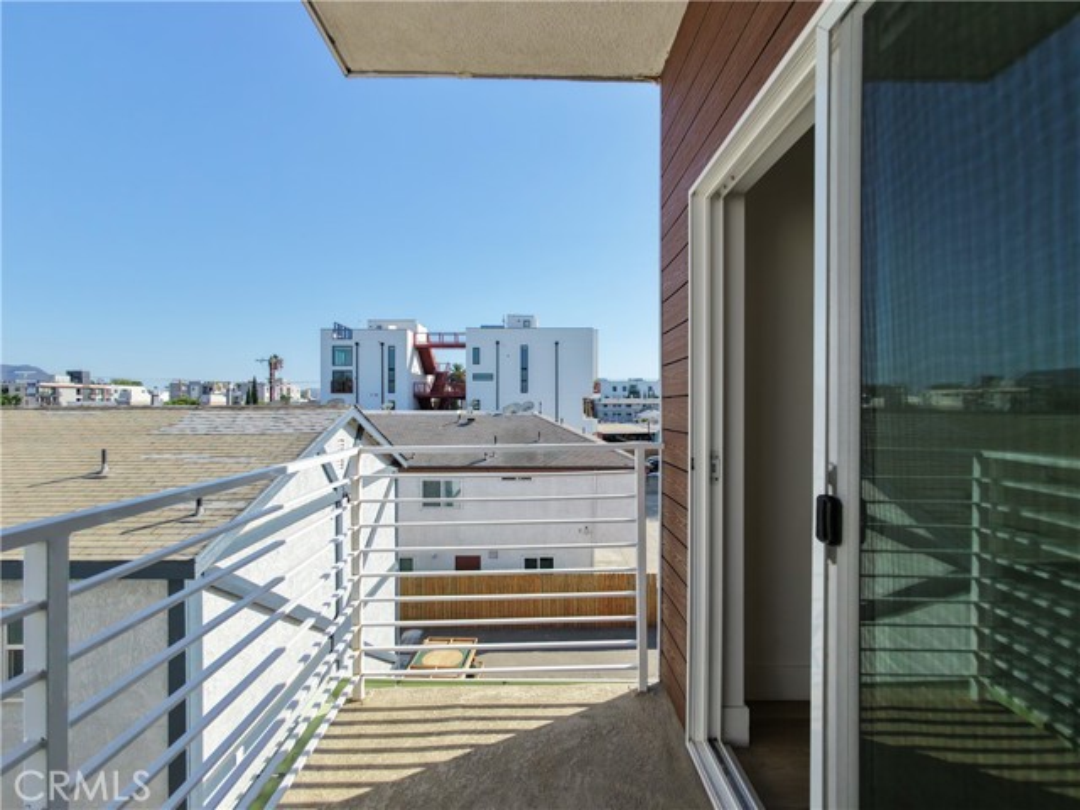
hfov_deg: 94.5
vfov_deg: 78.1
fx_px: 499
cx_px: 540
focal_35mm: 16
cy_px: 405
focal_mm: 3.05
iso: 100
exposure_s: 1/500
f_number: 2.2
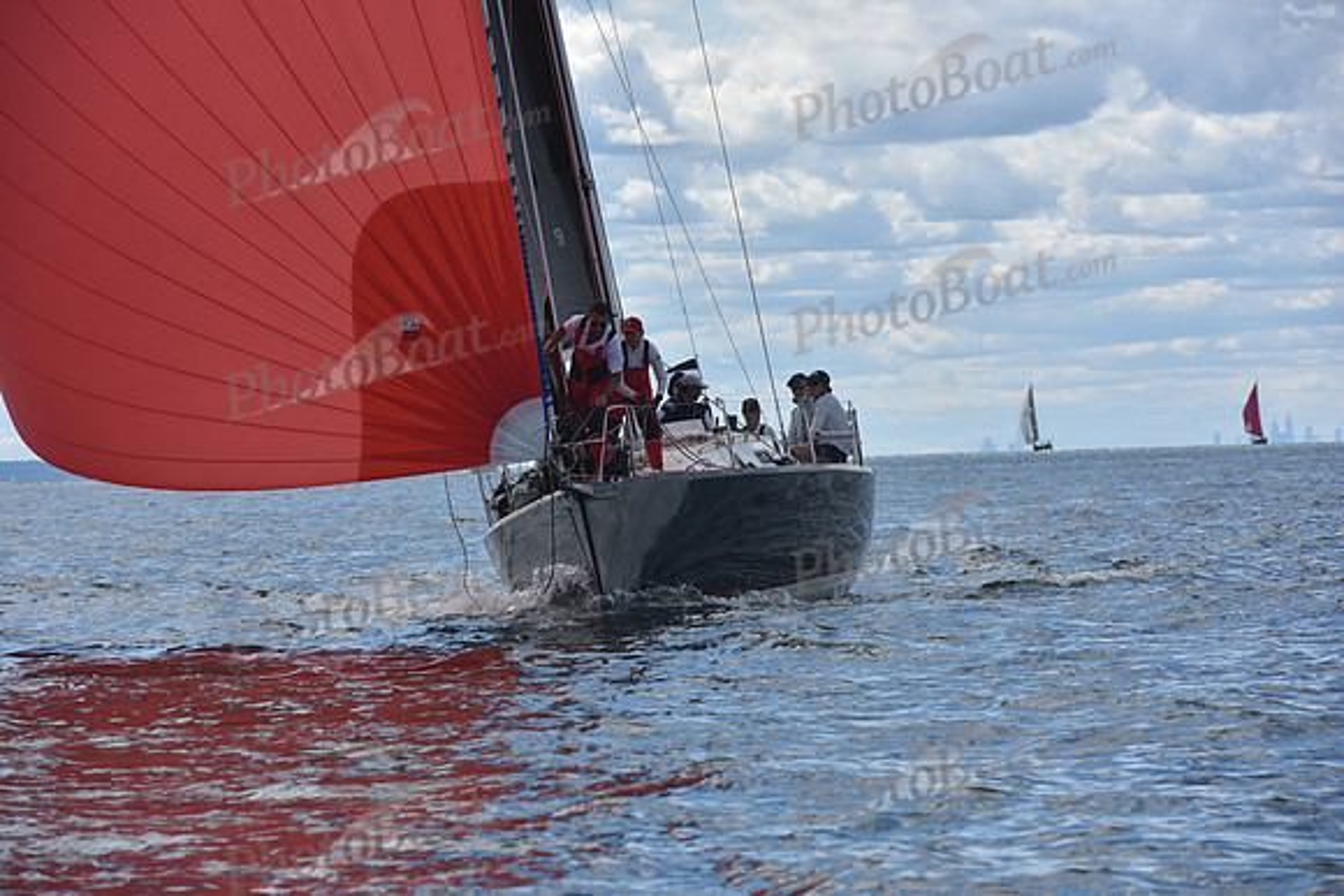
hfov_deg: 10.3
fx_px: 7468
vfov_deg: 6.9
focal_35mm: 200
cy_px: 448
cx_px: 672
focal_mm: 200
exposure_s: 1/800
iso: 250
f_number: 10
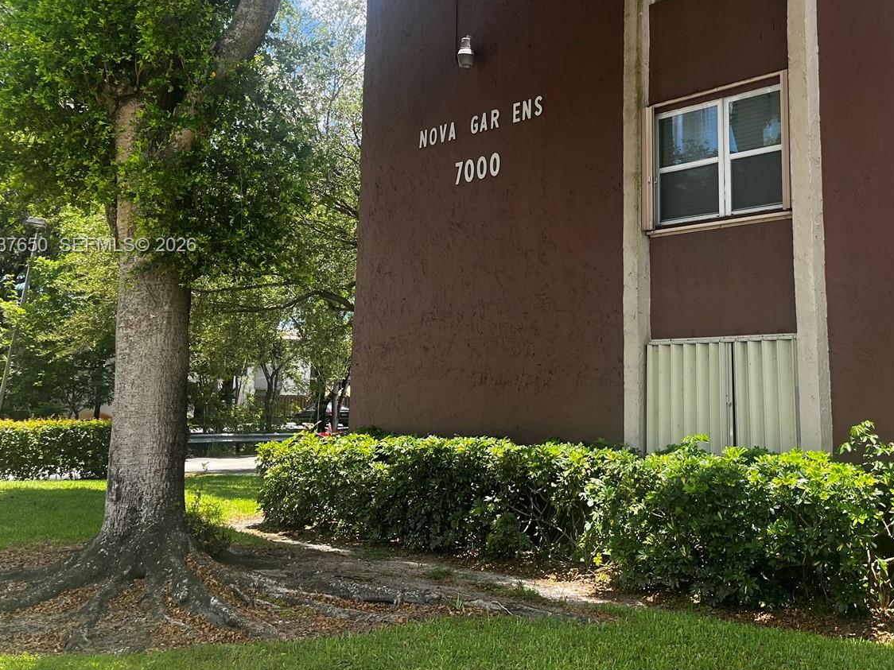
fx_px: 956
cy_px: 246
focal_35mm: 37
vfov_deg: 38.4
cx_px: 585
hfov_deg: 49.4
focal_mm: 5.1
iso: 50
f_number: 1.6
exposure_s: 1/756
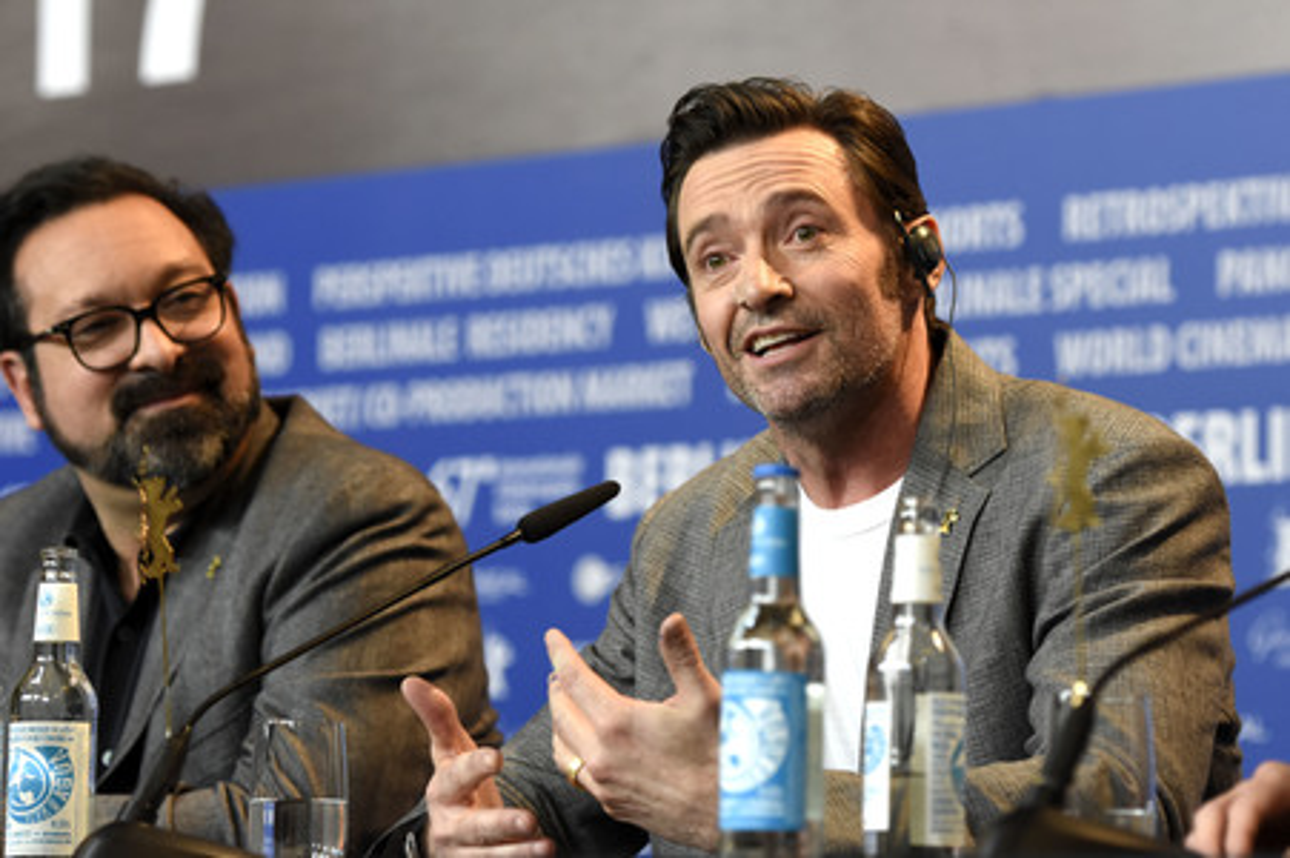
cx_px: 645
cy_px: 429
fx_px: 6445
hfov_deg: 11.4
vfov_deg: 7.6
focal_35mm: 180
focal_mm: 120
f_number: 3.5
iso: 1250
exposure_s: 1/400
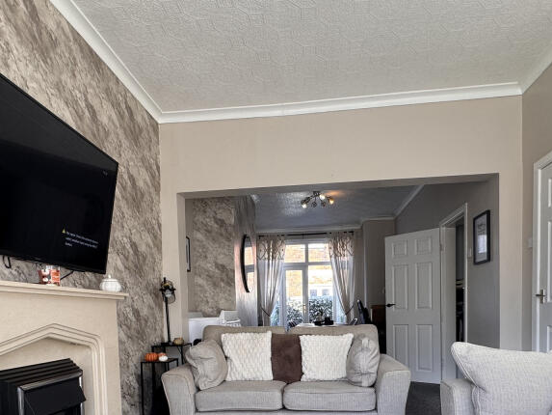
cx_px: 277
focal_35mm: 25
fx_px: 399
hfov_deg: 69.4
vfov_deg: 51.5
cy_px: 332
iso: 80
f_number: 2.2
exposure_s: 1/99
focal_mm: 2.22
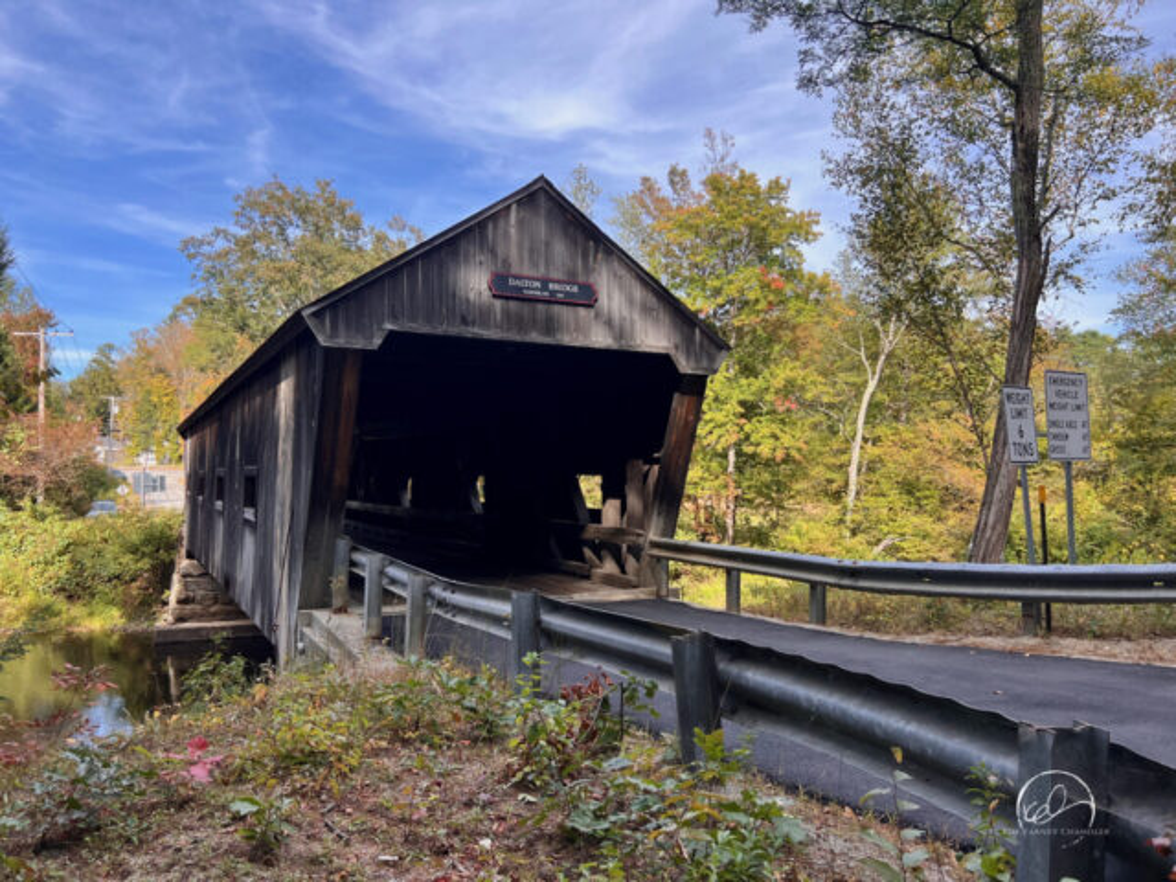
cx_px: 588
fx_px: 883
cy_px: 441
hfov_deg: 67.3
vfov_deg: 53.1
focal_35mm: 26
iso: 50
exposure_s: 1/1311
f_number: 1.5
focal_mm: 5.7
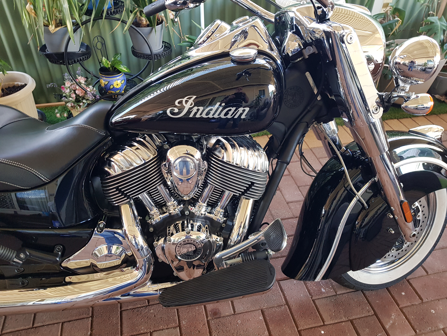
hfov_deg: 67.3
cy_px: 168
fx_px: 336
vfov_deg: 53.1
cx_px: 224
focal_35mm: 26
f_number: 1.7
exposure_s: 1/33
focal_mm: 4.2
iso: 160
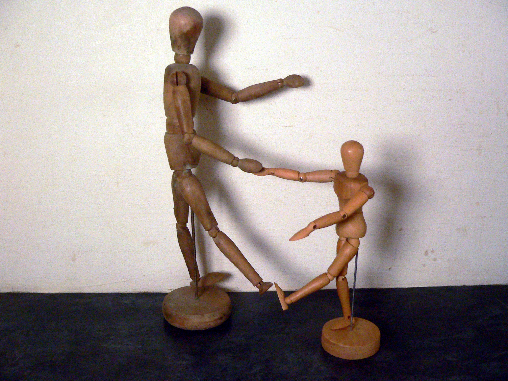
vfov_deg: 39.7
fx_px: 528
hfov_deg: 51.4
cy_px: 190
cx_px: 254
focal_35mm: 36
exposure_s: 1/50
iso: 400
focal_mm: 6
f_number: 2.8
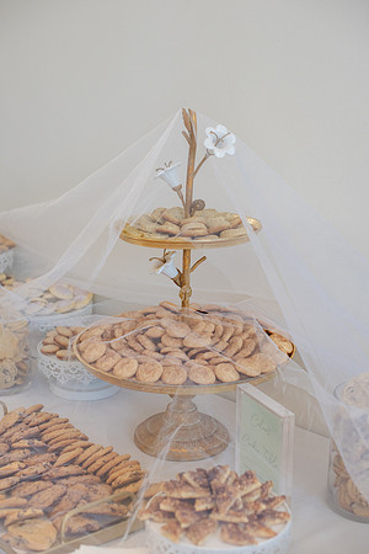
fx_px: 769
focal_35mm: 50
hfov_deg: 27.0
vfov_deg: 39.6
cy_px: 277
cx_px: 184
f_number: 3.5
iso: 800
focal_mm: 50
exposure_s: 1/400
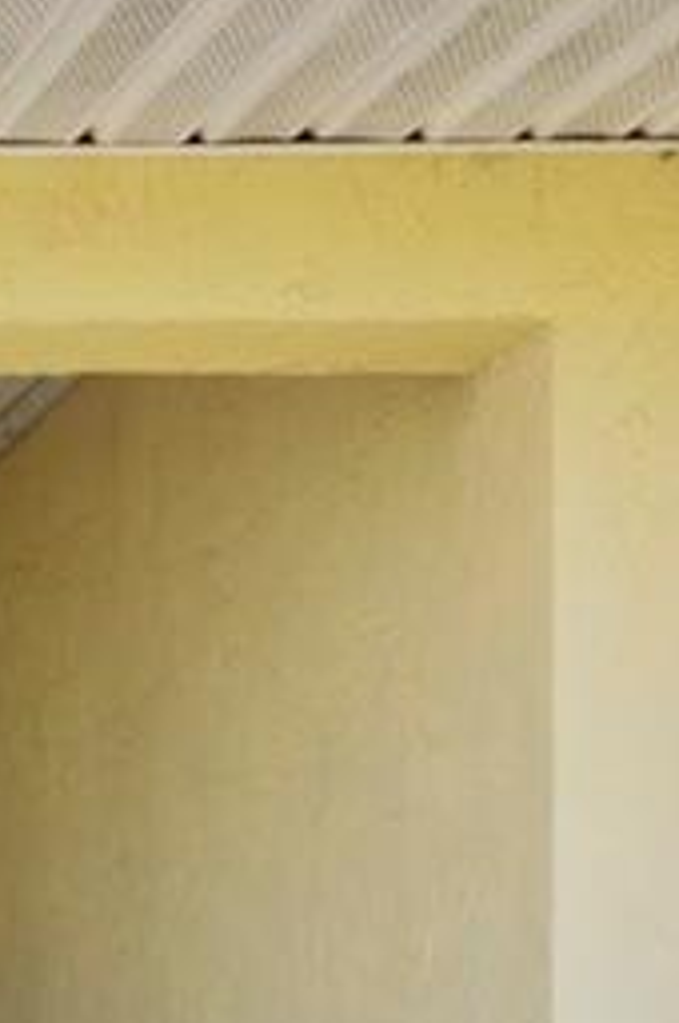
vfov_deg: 15.2
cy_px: 1385
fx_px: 3634
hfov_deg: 9.5
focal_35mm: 128
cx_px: -943
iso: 100
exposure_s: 1/40
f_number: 8
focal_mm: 20.5
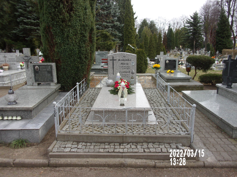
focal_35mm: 28
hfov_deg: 63.4
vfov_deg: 49.7
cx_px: 118
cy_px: 88
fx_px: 192
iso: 80
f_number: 3.9
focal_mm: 5.1
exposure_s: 1/180
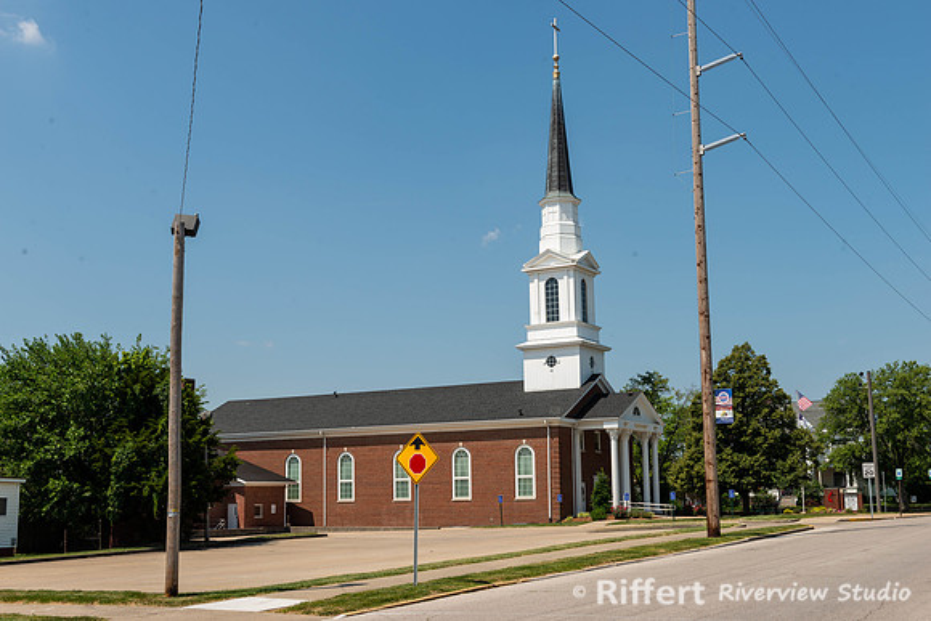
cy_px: 310
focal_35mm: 42
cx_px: 466
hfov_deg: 46.4
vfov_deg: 31.9
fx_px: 1086
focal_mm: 42
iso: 100
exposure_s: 1/200
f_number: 11
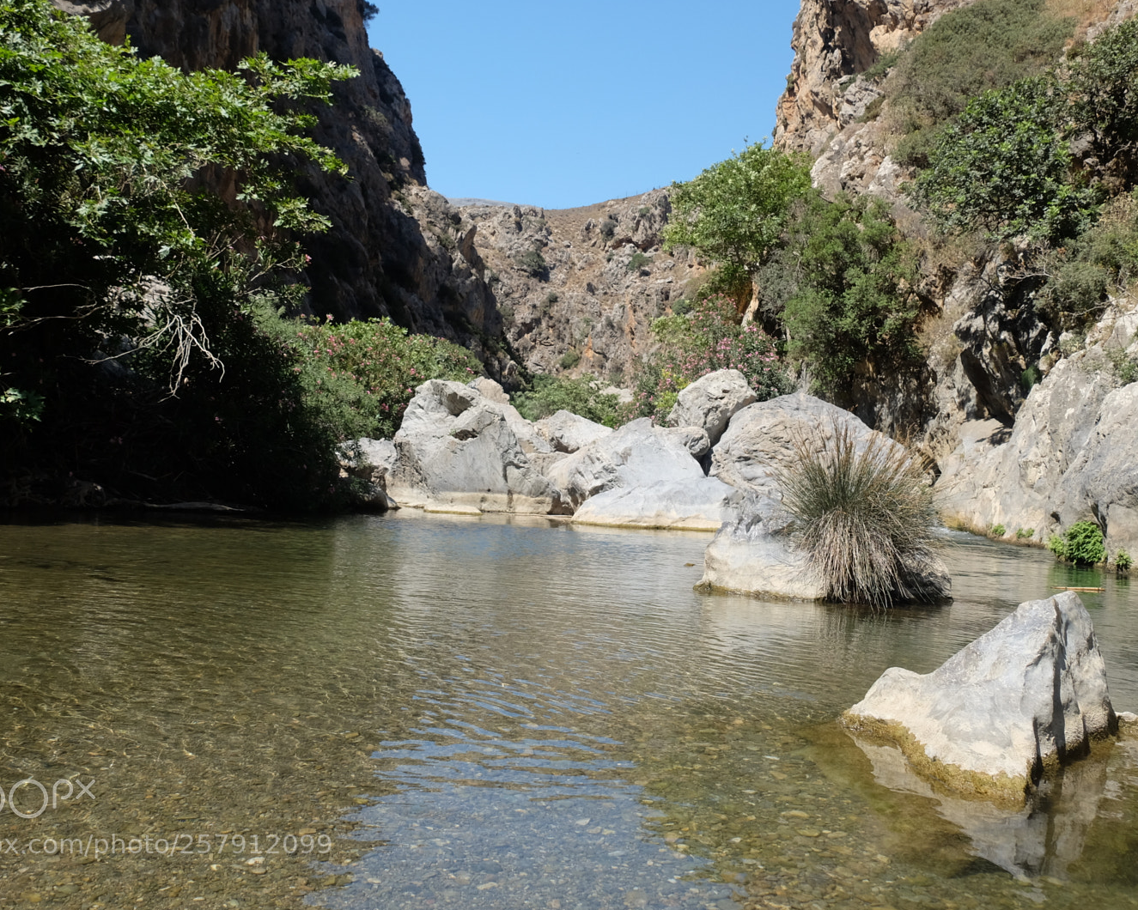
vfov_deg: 43.4
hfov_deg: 52.8
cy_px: 454
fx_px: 1145
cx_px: 569
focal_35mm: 34
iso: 400
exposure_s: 1/180
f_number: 8
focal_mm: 20.1
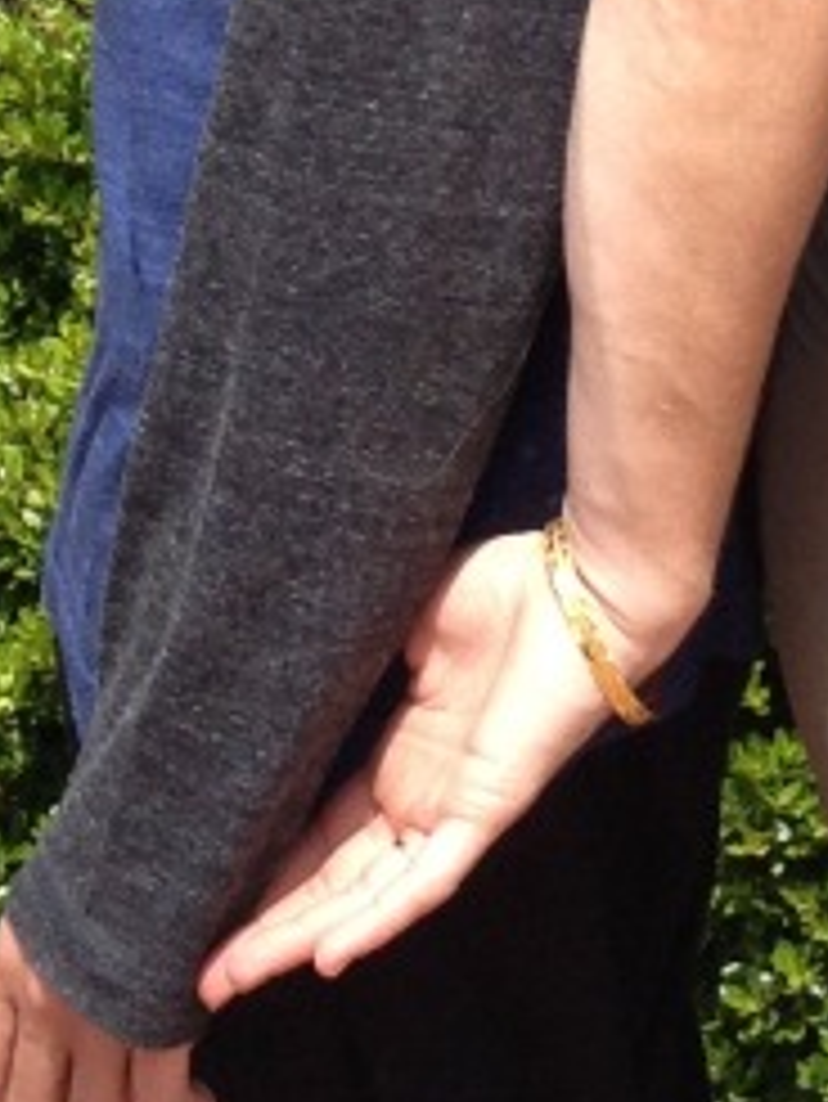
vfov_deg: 9.7
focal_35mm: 195
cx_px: 878
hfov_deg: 7.6
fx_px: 6214
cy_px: -740
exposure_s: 1/1314
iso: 64
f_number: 2.4
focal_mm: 4.28
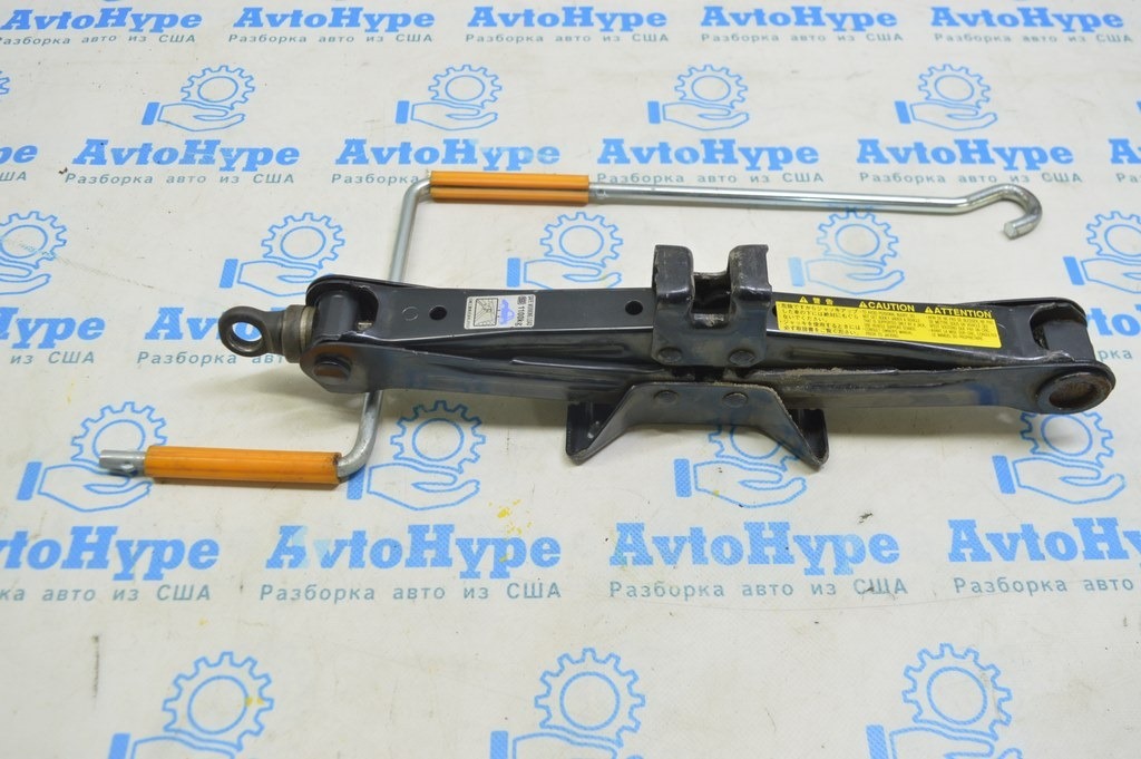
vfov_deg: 38.3
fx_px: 1093
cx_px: 570
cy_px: 380
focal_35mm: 34
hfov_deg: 55.1
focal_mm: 23
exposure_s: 1/20
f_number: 5.6
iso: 400
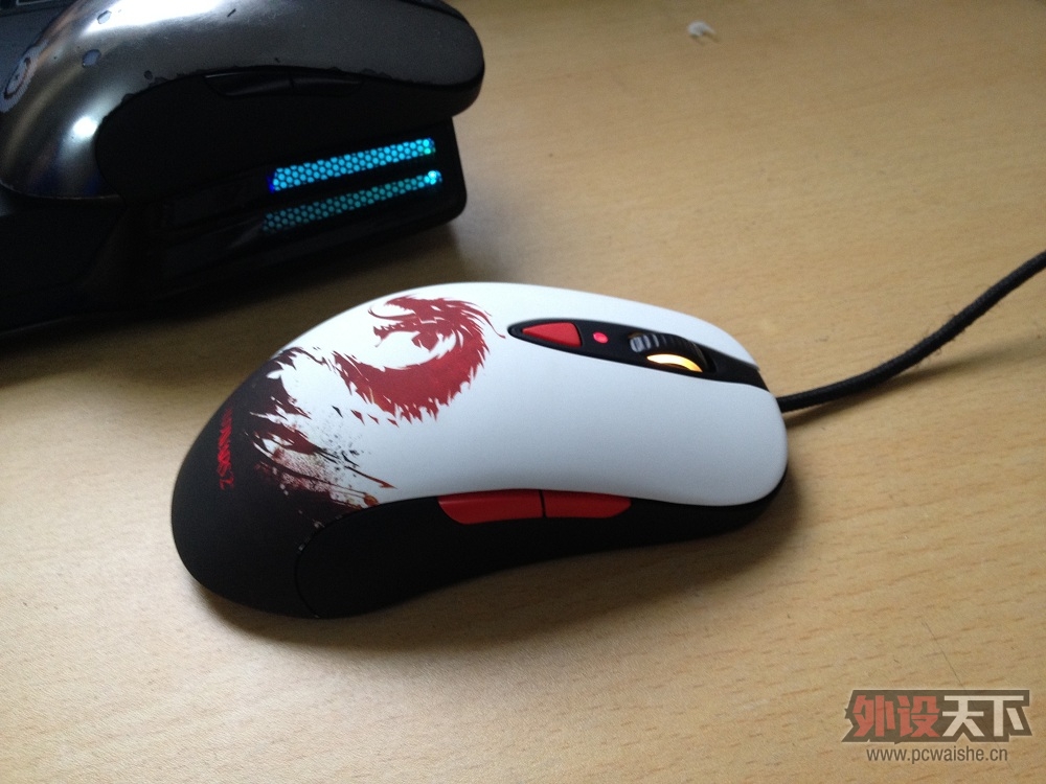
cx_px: 523
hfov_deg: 52.6
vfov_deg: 40.7
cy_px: 392
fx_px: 1058
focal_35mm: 35
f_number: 2.4
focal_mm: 4.28
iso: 125
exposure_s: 1/20
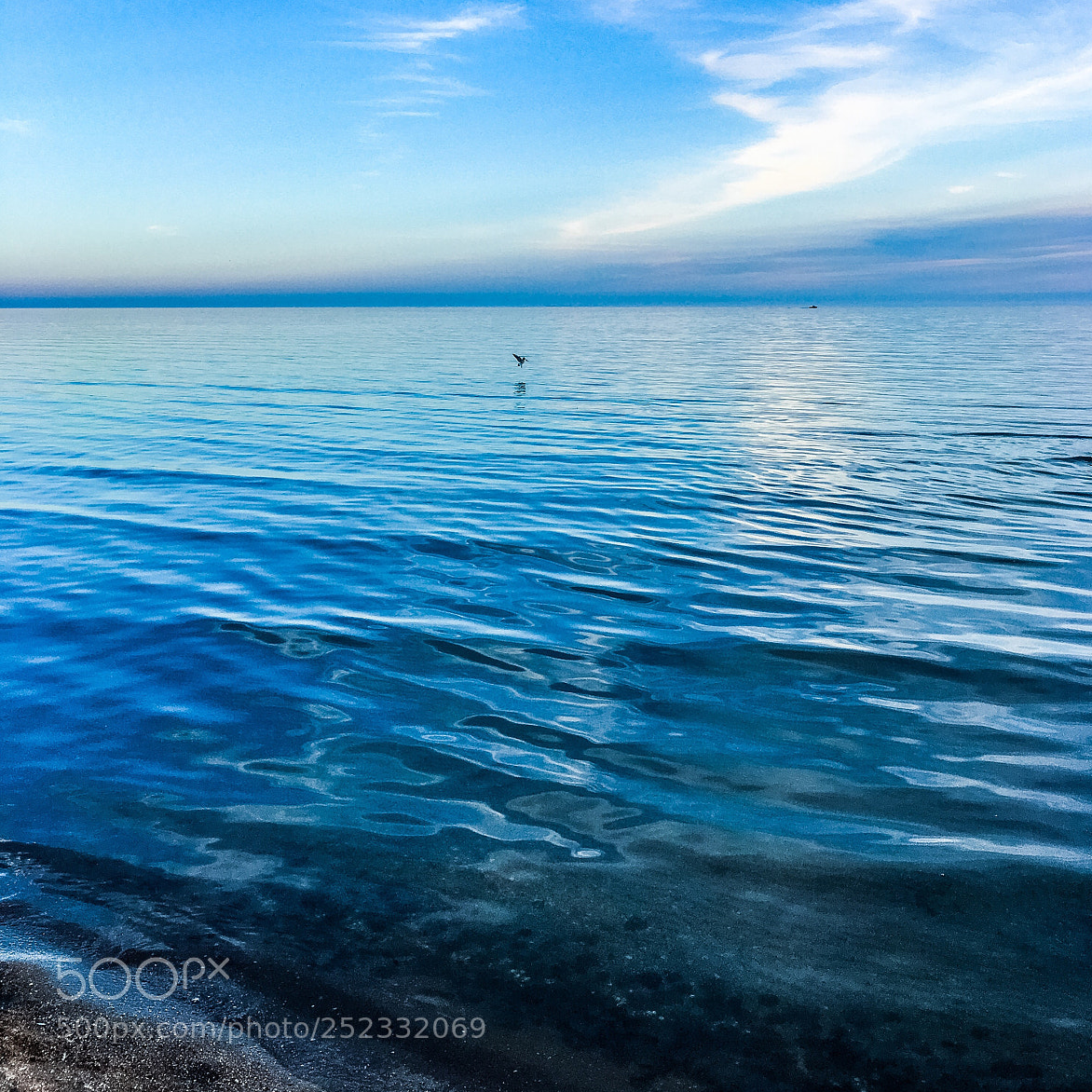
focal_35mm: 35
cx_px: 557
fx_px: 1249
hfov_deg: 47.2
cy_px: 356
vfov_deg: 46.4
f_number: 2.2
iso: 25
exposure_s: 1/269
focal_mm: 4.15
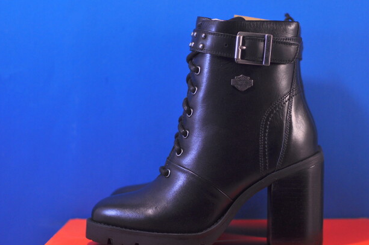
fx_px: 1003
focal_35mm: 98
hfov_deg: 20.8
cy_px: 117
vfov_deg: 13.9
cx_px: 226
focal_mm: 50
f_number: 2.5
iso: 250
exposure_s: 1/320
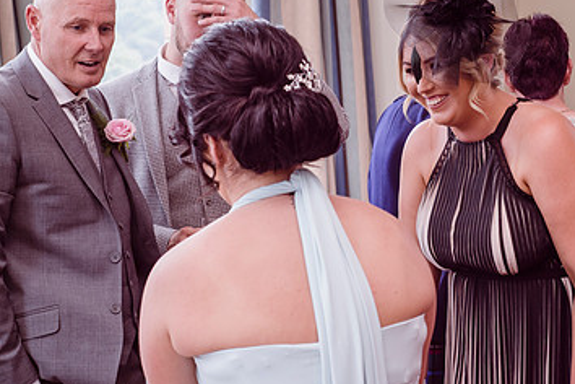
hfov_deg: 24.7
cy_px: 175
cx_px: 367
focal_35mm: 82
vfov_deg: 16.6
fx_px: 1310
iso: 400
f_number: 5.6
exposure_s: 1/100
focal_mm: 50
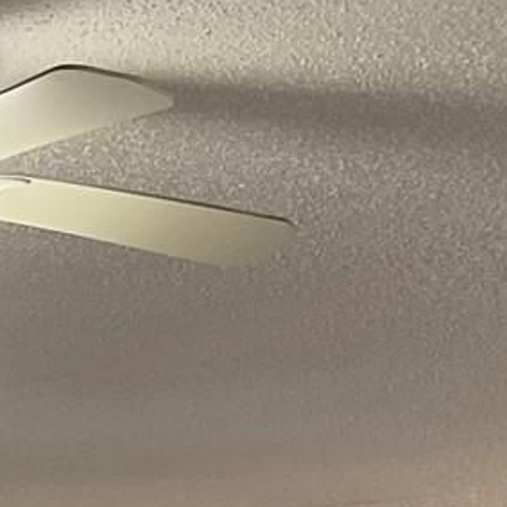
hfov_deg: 10.6
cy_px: 973
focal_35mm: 145
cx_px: -649
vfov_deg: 11.1
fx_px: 2403
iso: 50
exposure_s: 1/60
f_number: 1.8
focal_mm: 3
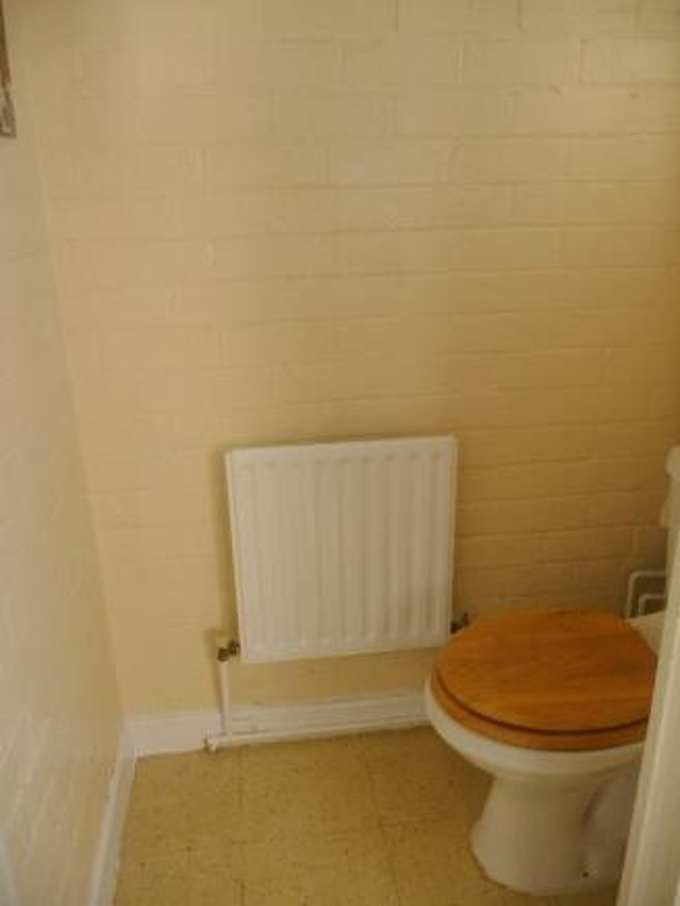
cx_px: 340
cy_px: 453
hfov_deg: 49.8
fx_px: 733
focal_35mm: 28
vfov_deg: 63.4
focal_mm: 4.7
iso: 100
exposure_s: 1/100
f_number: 3.3
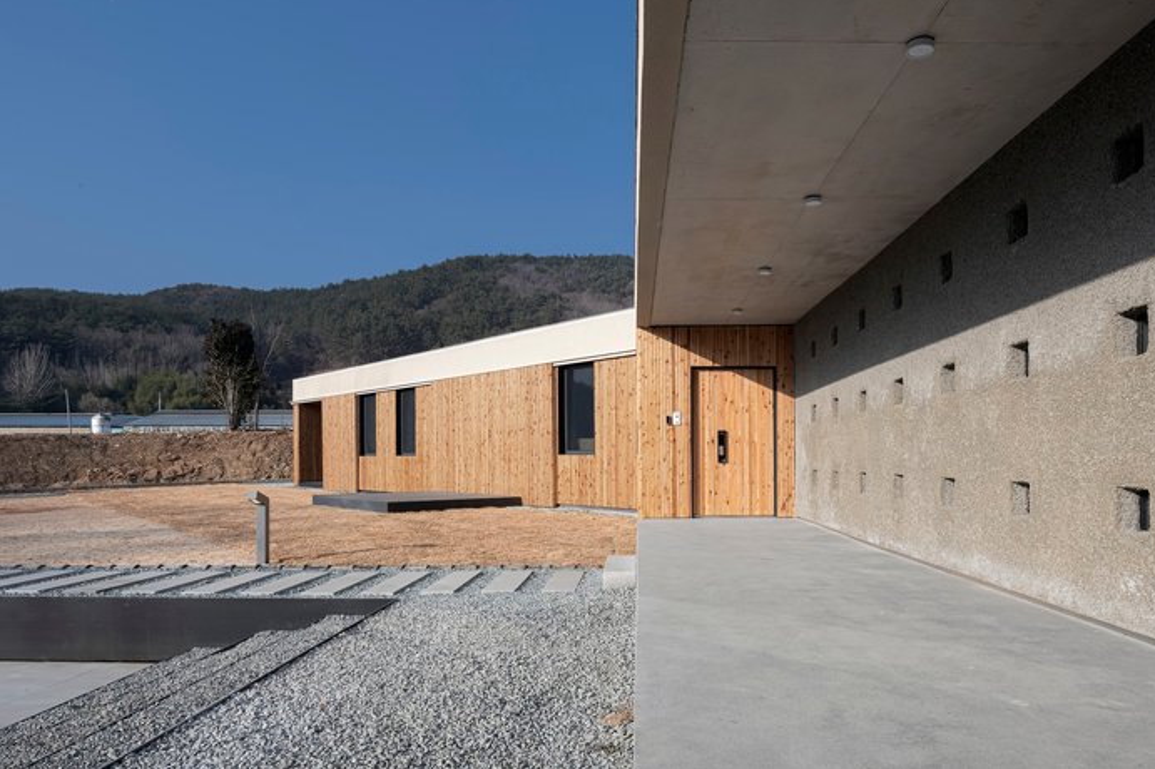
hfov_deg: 78.5
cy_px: 327
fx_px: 705
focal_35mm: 22
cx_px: 533
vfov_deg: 56.9
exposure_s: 1/50
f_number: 16
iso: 200
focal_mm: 19
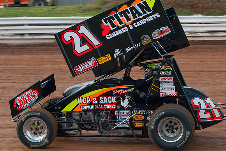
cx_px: 113
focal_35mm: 120
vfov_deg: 11.4
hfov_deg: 17.0
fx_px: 754
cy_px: 76
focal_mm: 80
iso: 250
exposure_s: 1/320
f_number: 4.5
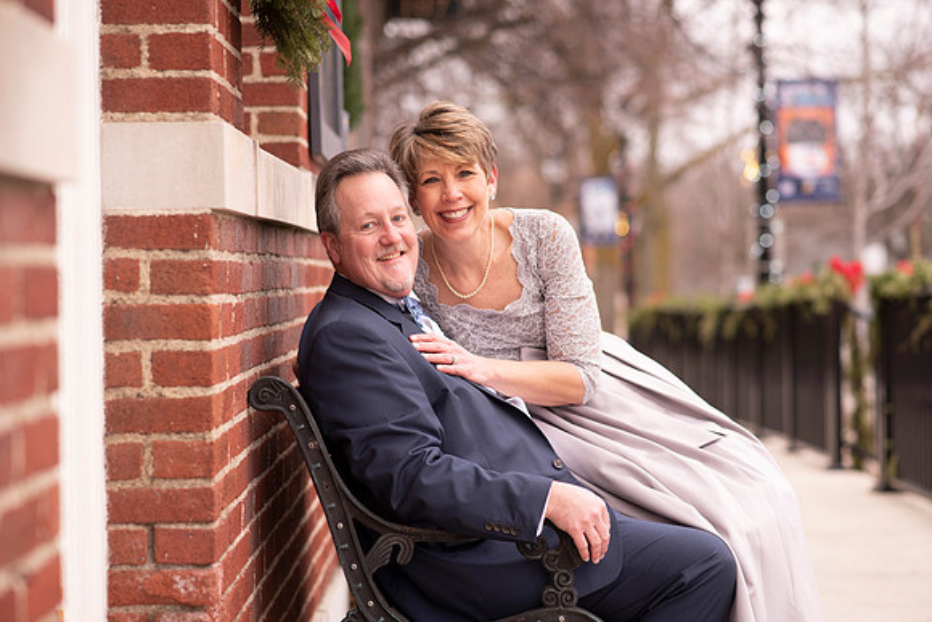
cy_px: 311
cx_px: 466
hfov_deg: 22.9
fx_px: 2296
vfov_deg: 15.4
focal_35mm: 89
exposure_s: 1/125
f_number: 2.5
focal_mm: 85
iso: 100
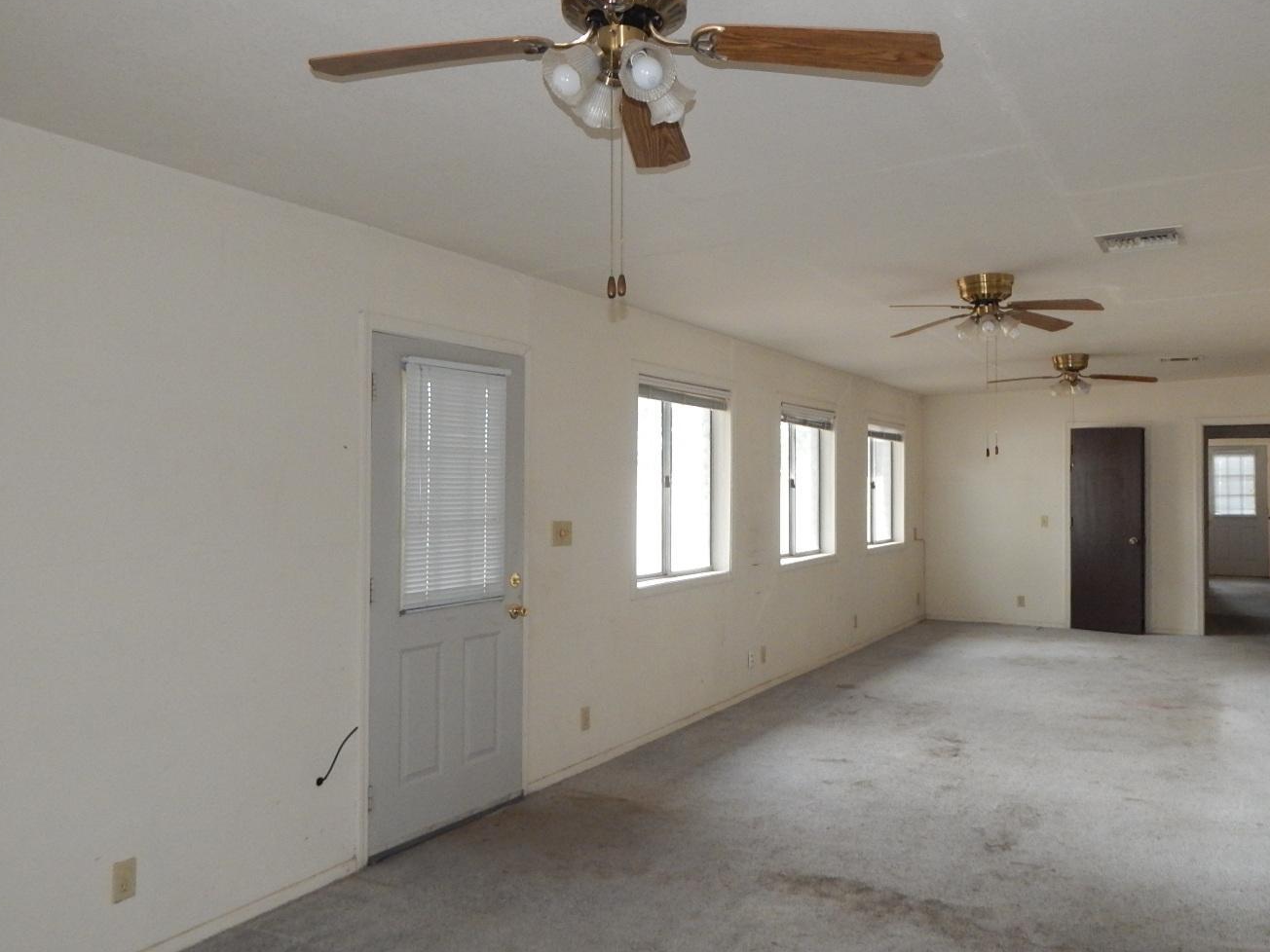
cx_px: 732
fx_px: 991
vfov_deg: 51.3
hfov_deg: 65.0
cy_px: 462
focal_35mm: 27
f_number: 6
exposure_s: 1/30
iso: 360
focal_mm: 4
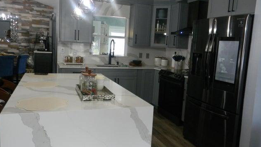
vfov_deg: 37.7
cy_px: 71
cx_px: 129
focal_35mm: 31
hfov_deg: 62.6
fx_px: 214
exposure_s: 1/30
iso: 216
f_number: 3.5
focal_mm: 5
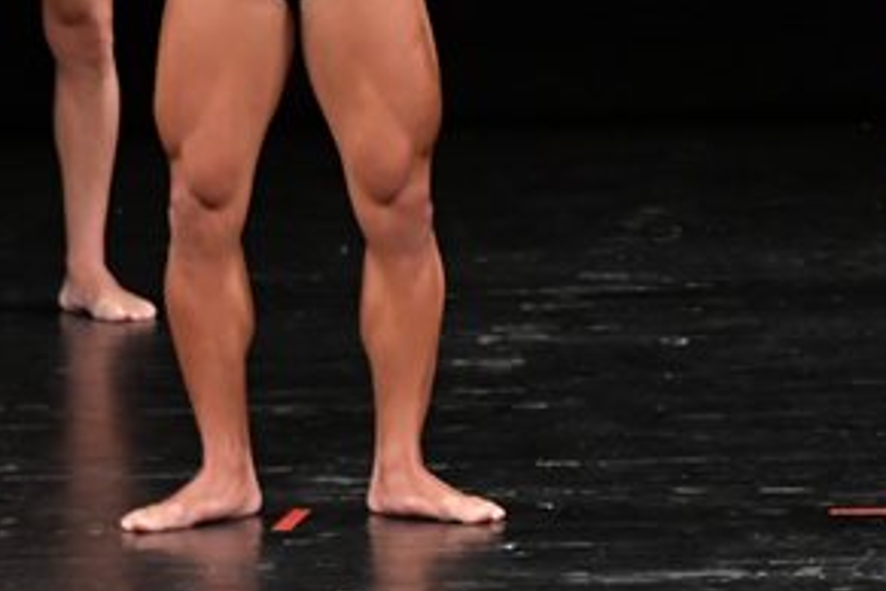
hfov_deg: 3.0
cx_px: 985
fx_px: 16734
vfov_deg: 2.0
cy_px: -49
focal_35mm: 680
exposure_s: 1/400
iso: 3200
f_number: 5.6
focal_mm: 170
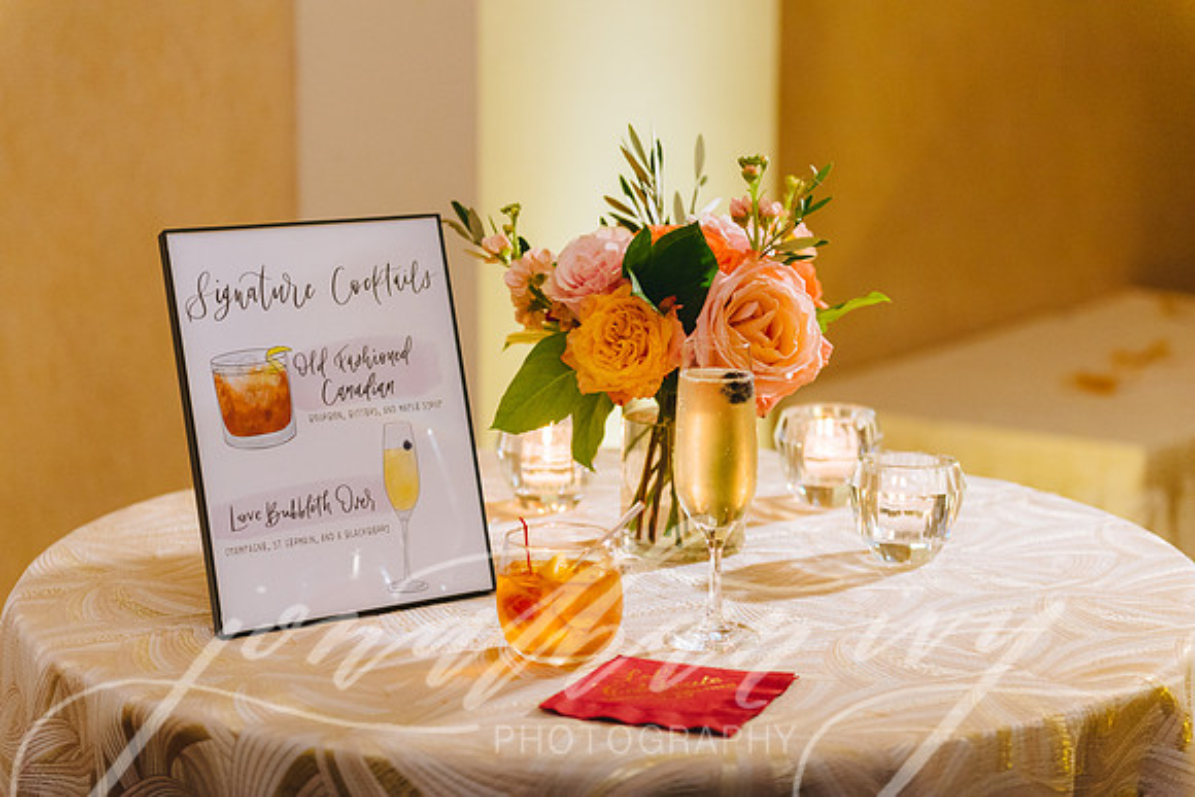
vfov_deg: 20.6
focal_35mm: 66
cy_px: 398
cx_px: 598
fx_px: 2192
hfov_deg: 30.5
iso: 1600
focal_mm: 66
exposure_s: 1/160
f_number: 2.8
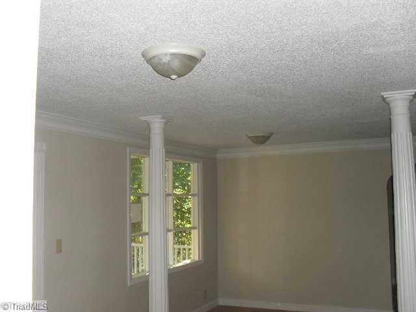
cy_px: 156
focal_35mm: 35
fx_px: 421
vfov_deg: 40.7
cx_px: 208
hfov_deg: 52.6
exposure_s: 1/45
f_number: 3.2
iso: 200
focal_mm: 6.3
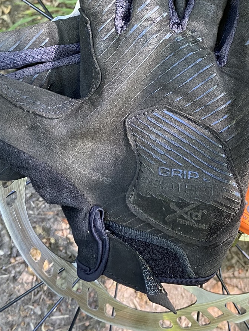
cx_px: 181
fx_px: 575
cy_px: 111
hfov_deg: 24.2
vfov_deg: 31.9
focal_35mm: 60
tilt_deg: -70.9
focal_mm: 4.25
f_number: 1.8
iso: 200
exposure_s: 1/60
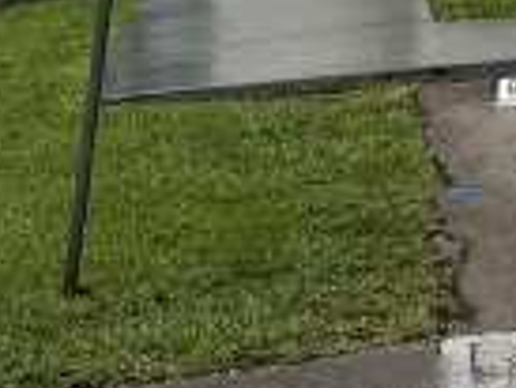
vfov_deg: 9.6
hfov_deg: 11.5
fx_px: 2089
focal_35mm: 140
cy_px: -475
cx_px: 1266
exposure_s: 1/9091
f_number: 1.78
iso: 80
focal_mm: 6.76
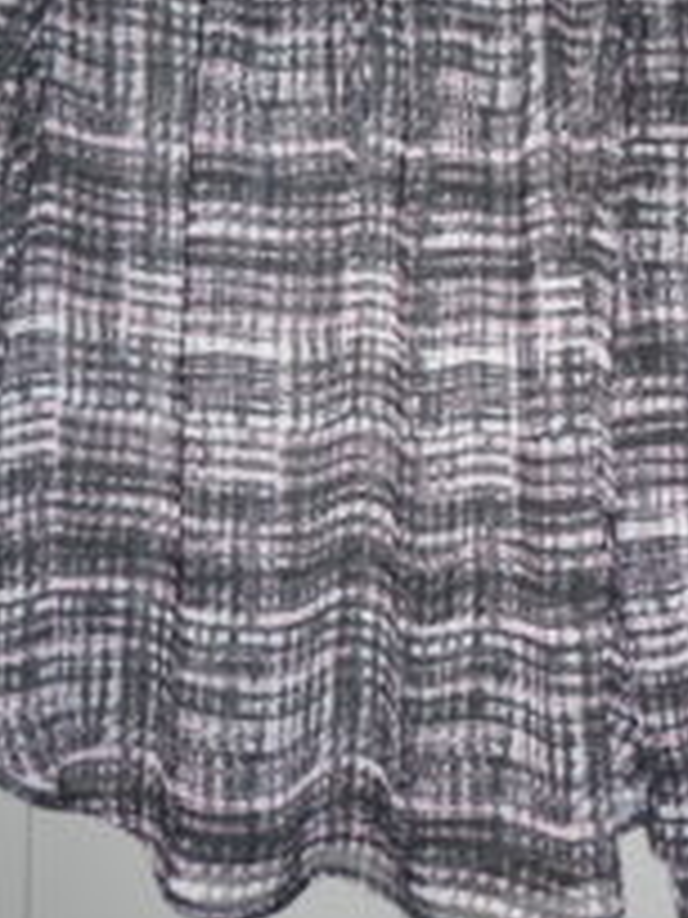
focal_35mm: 47
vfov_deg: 39.3
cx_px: 378
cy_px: 230
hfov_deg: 30.9
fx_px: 1246
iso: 100
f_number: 3.3
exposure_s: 1/60
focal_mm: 4.3
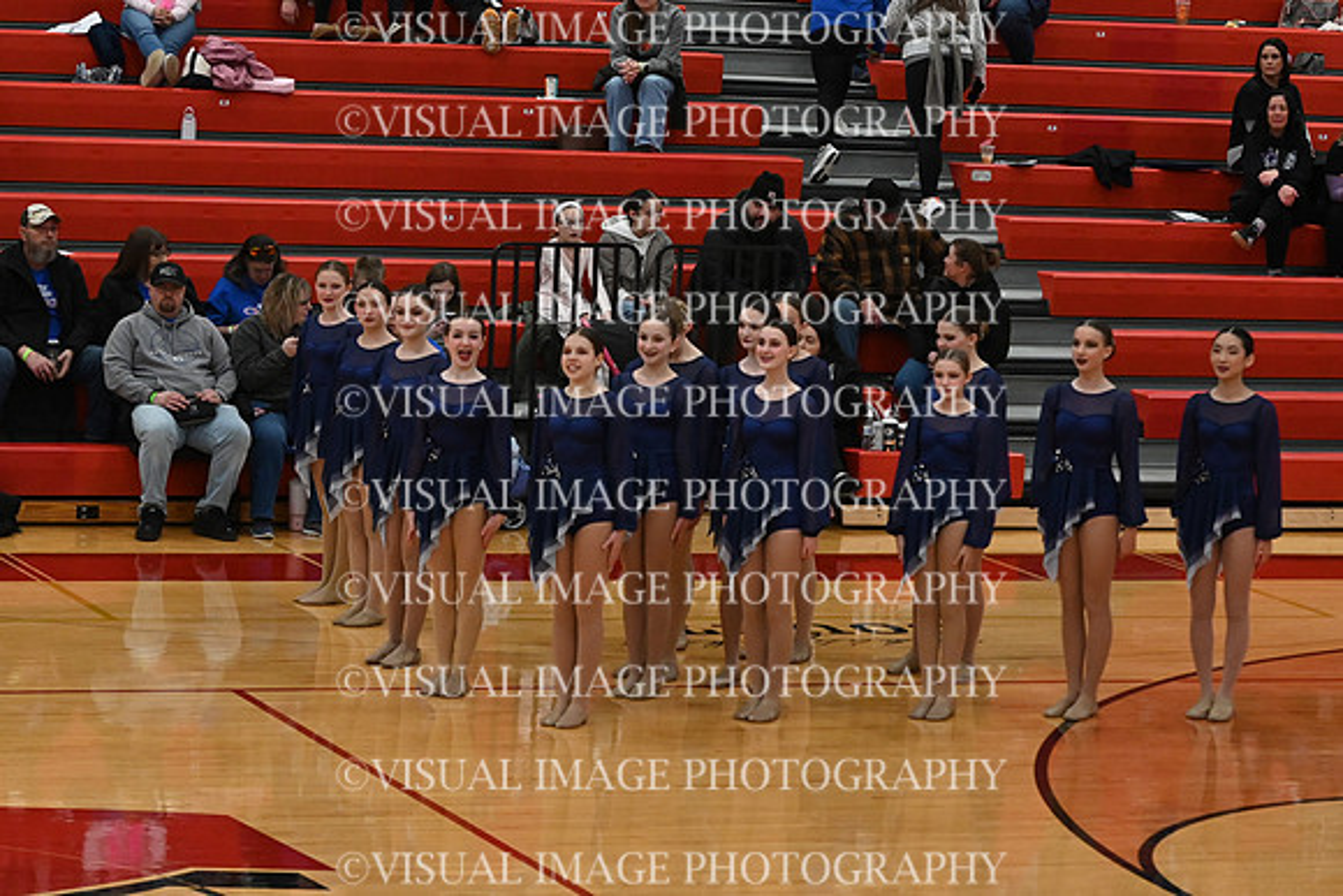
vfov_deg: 9.3
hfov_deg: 14.0
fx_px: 5485
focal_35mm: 147
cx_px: 672
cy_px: 448
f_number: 4
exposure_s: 1/400
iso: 5000
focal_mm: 98
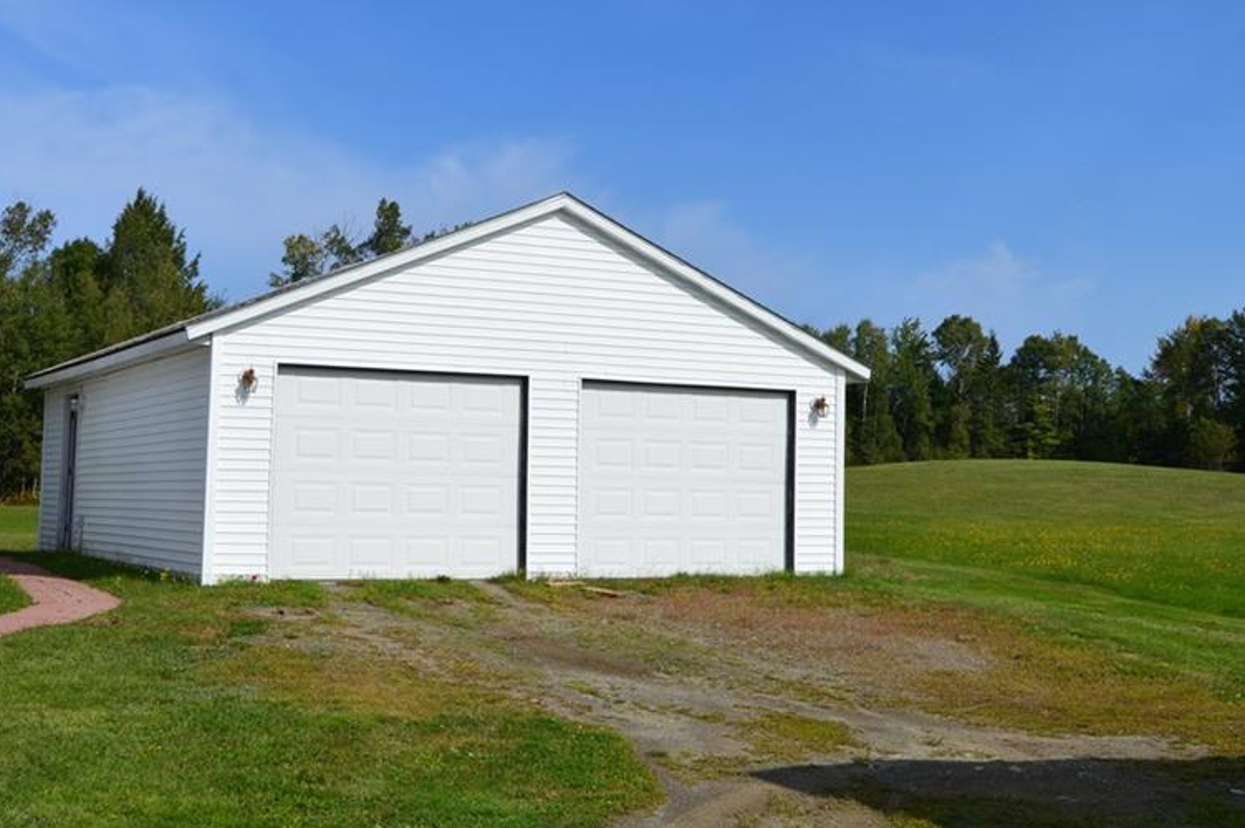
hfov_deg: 40.4
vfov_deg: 27.4
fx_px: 1693
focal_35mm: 49
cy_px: 321
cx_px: 639
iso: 220
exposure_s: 1/500
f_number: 11
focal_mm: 24
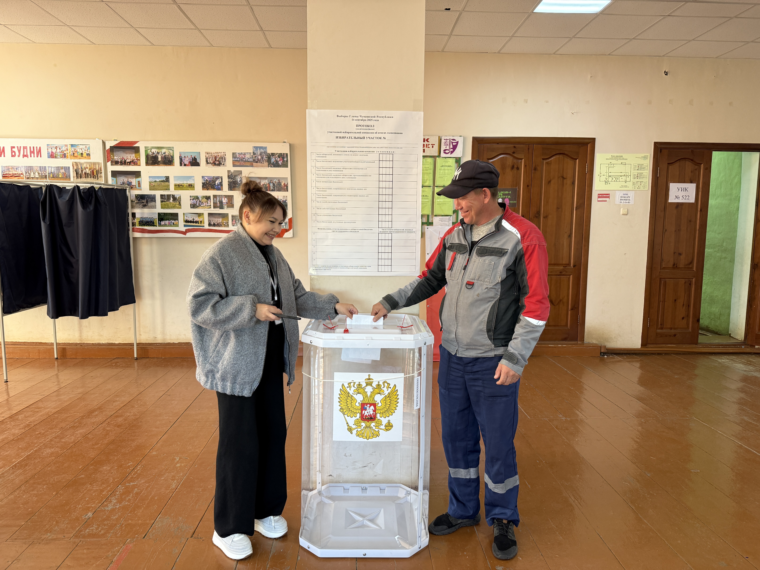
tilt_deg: -8.8
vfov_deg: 56.8
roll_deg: -1.0
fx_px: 527
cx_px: 380
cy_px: 285
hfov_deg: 71.6
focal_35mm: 24
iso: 160
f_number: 1.78
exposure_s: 1/121
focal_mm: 6.76
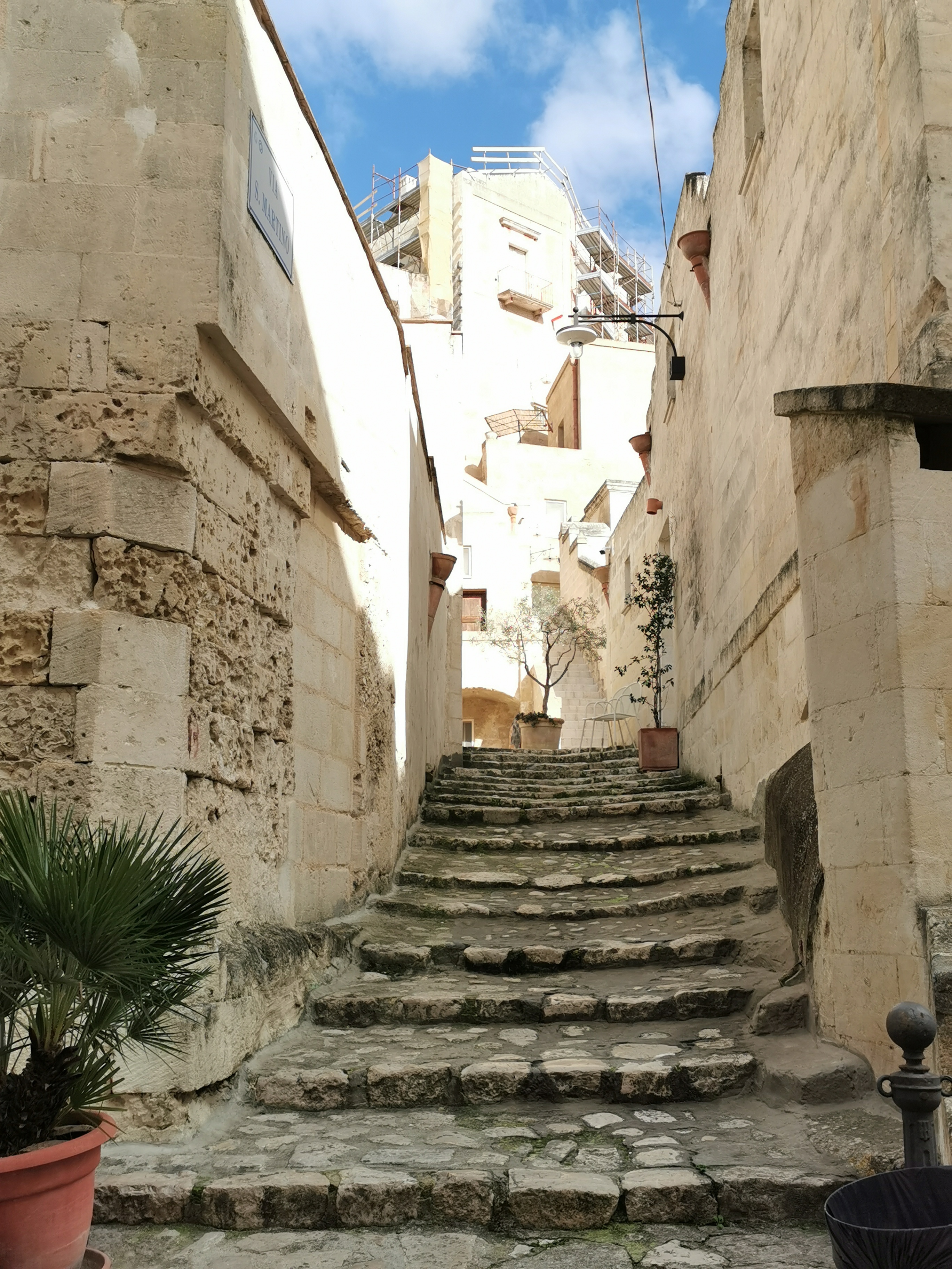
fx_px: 1283
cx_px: 476
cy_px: 634
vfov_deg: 52.6
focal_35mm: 35
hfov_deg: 40.7
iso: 50
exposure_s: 1/2033
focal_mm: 5.56
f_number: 1.6
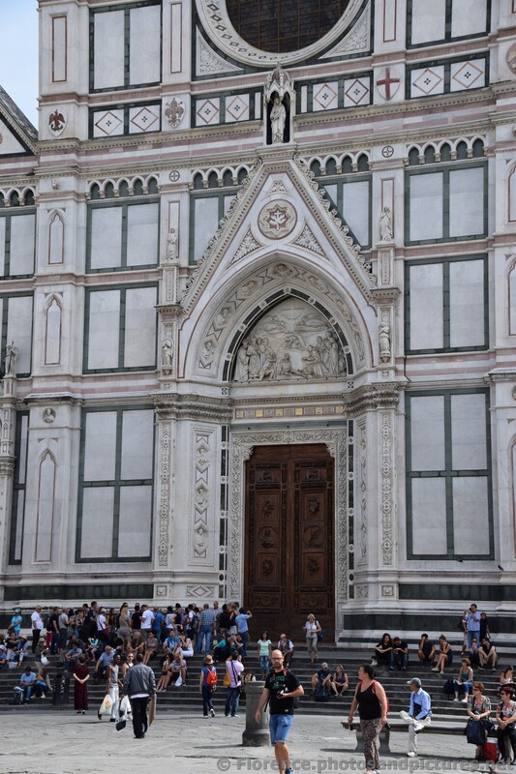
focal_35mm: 66
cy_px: 387
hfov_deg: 20.6
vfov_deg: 30.5
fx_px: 1420
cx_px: 258
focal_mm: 44
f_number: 9
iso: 200
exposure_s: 1/320
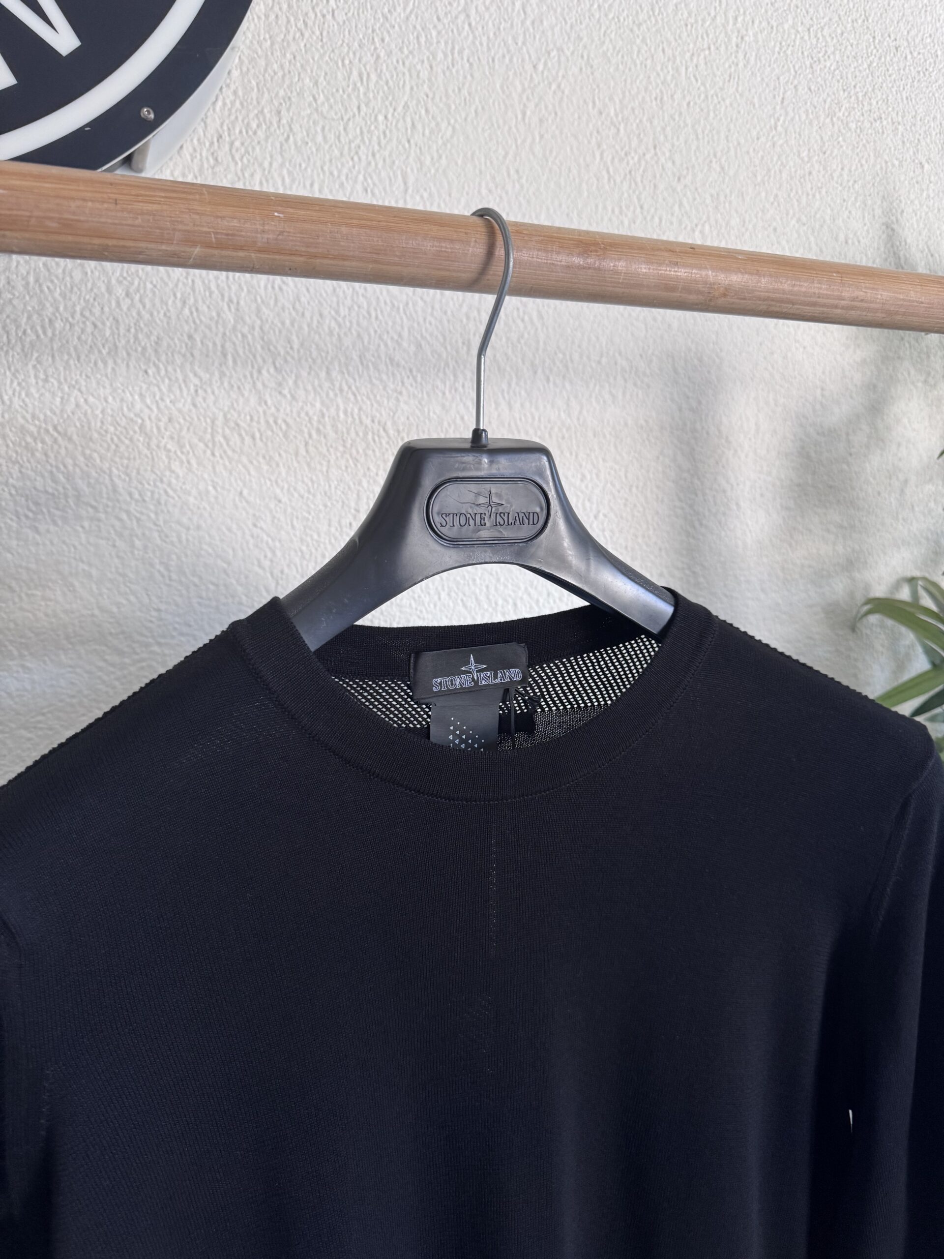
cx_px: 472
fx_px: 873
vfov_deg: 71.6
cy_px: 630
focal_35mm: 24
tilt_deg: -4.1
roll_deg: +2.0
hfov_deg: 56.8
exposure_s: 1/91
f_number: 1.78
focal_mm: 6.76
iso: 200
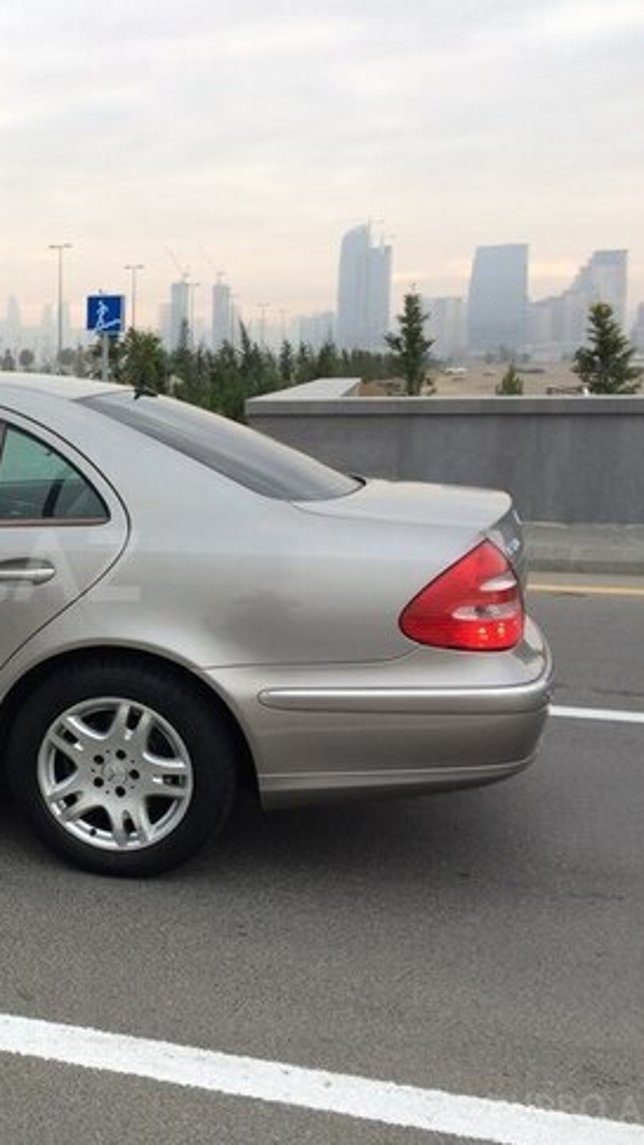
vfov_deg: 47.3
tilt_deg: -10.2
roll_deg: +0.7
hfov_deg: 25.3
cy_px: 565
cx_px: -101
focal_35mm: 43
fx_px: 1305
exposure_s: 1/130
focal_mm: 4.15
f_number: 2.2
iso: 32
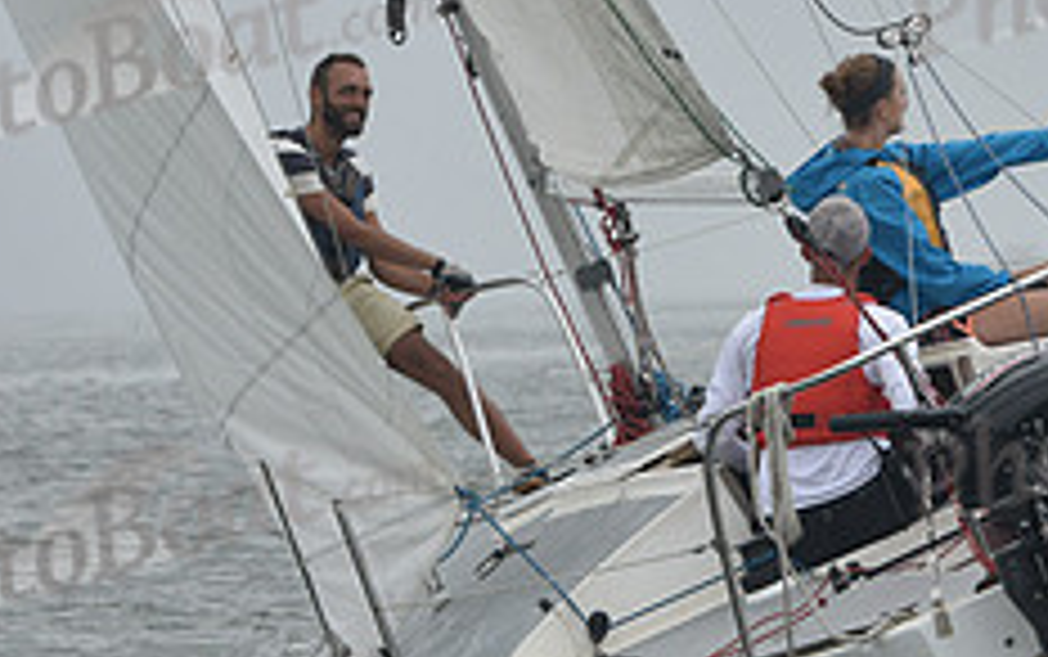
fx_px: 10518
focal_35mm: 368
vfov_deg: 3.6
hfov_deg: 5.7
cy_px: 241
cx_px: 675
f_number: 7.1
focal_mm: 145
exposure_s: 1/800
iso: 400
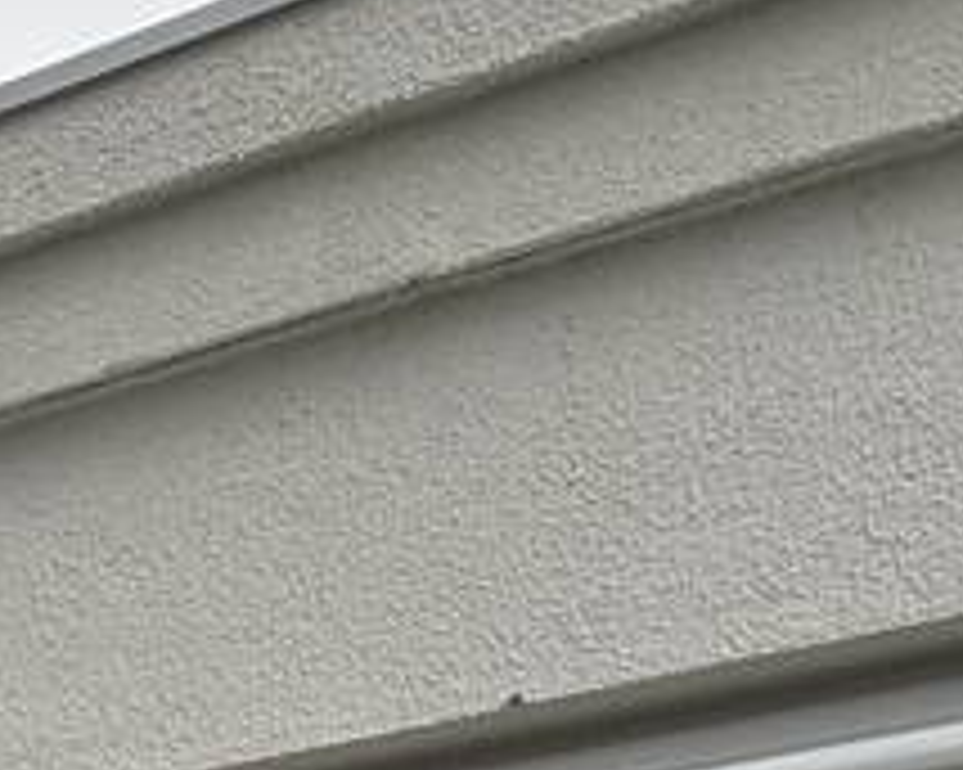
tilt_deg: -2.8
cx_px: -729
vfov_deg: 13.0
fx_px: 2621
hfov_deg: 17.3
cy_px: 1810
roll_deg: -1.3
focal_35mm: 92
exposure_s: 1/436
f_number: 2.2
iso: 50
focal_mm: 2.22
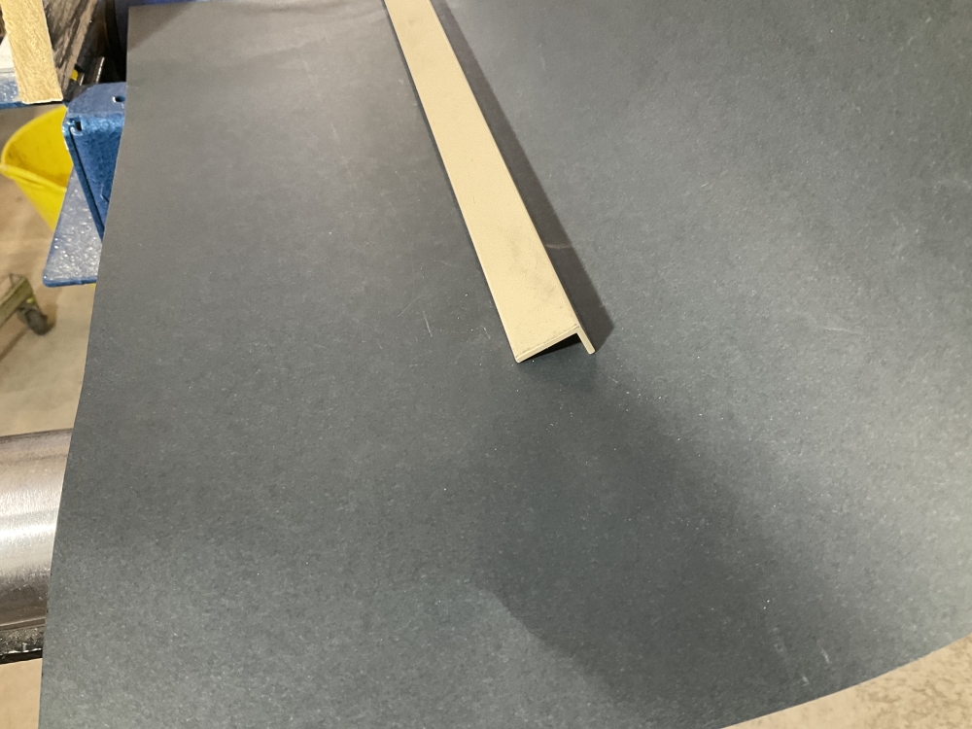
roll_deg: -2.1
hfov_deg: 61.7
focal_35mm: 29
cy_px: 364
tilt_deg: -41.4
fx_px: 814
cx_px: 486
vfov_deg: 48.2
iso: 125
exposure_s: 1/50
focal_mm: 3
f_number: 1.8
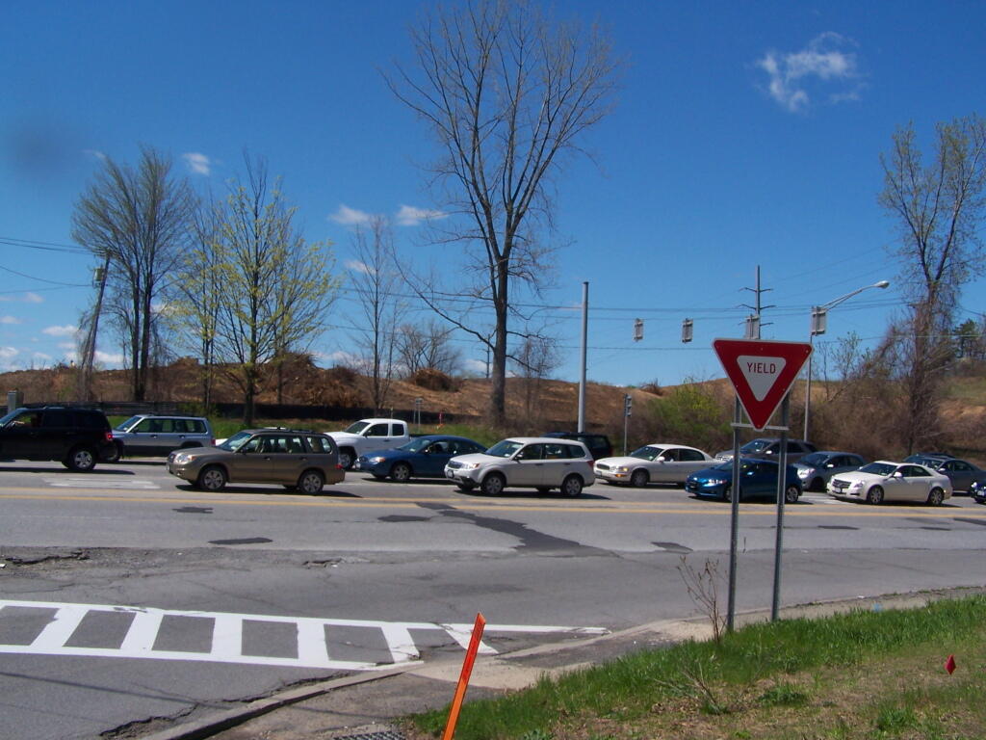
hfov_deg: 49.0
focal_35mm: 38
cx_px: 493
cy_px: 370
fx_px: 1082
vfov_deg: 37.7
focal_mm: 6.3
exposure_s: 1/640
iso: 80
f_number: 5.6
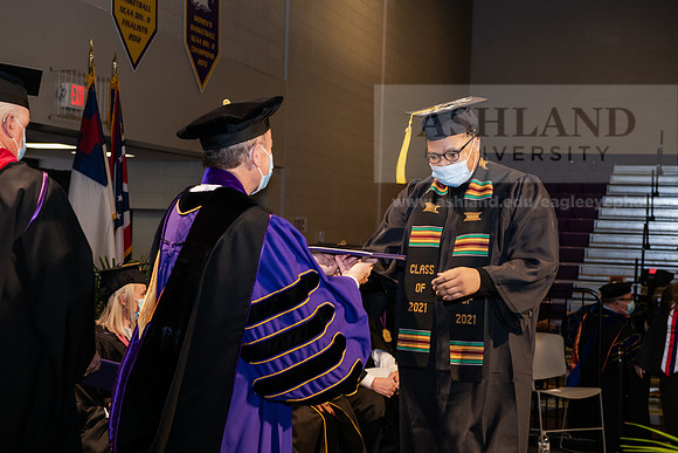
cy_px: 226
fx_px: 1168
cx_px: 339
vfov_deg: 21.9
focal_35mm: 62
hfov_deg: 32.4
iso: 1600
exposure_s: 1/200
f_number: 6.3
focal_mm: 62
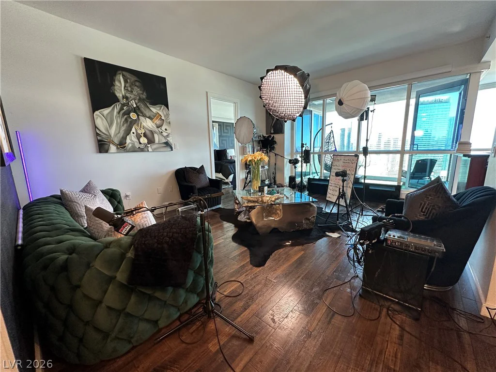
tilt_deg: -9.5
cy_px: 186
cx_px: 248
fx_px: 201
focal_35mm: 14
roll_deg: +2.3
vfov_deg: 85.7
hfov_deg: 102.1
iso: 160
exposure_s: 1/60
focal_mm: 2.22
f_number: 2.2
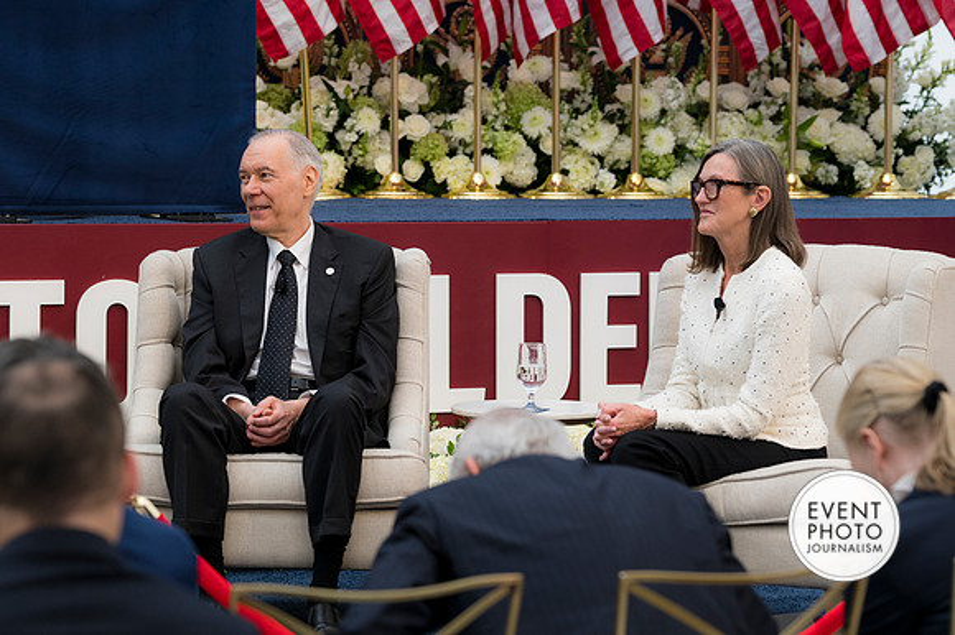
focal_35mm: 129
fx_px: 3420
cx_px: 478
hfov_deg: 15.9
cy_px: 318
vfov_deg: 10.6
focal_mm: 86
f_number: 3.5
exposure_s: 1/320
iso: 220
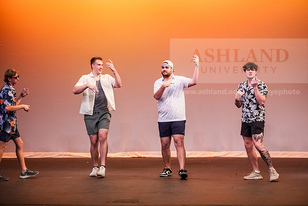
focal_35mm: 120
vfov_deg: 11.4
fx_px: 1027
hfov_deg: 17.1
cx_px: 154
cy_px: 103
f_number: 3.2
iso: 4000
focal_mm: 120
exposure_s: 1/320
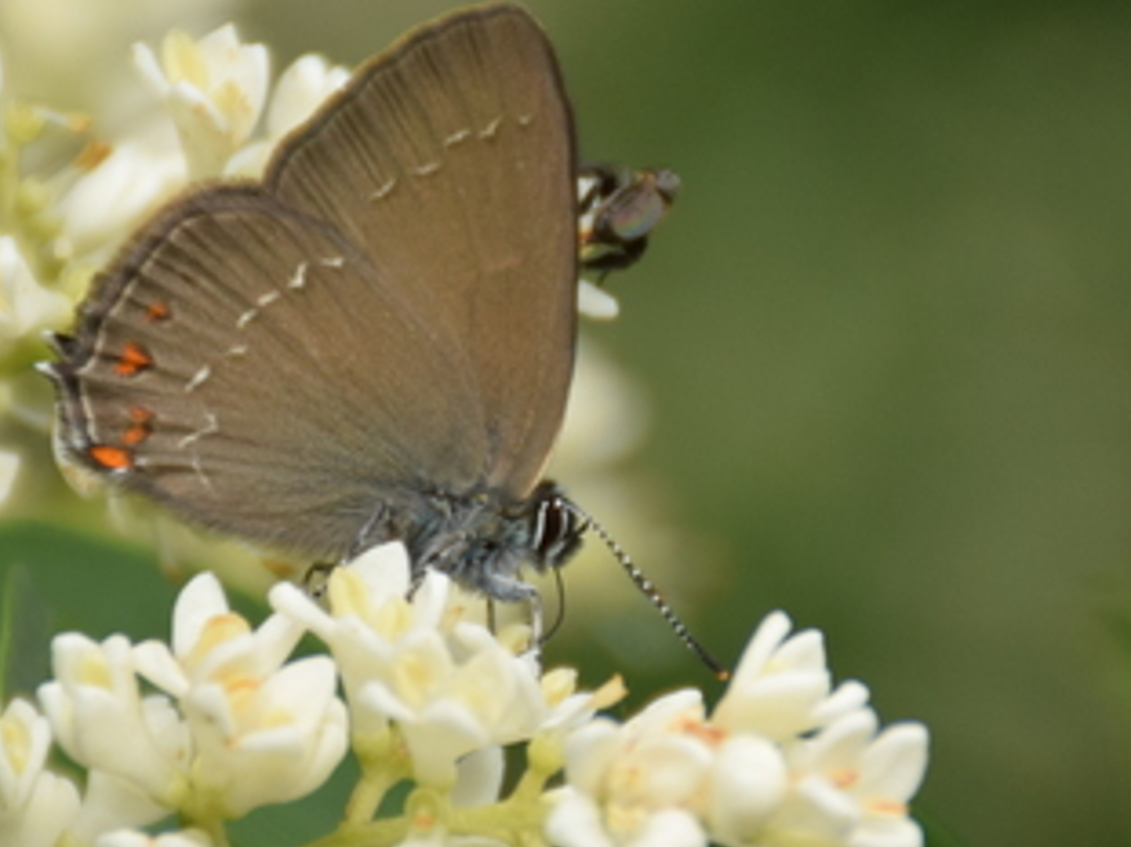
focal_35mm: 624
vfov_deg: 2.4
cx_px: 593
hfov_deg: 3.2
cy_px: 404
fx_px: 20380
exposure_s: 1/160
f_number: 5.6
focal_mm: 140
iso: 400
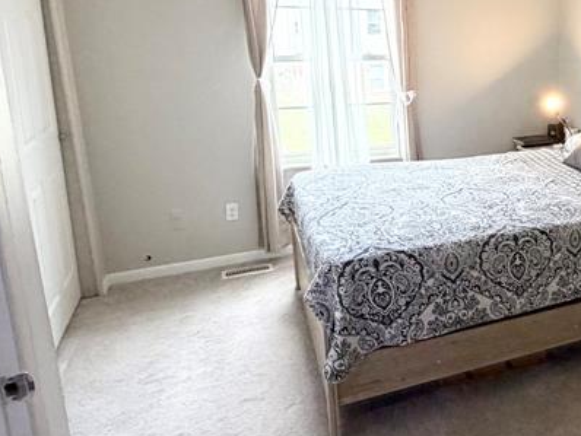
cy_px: 150
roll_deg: -1.0
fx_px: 605
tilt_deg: -12.8
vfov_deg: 39.3
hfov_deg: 43.3
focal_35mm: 36
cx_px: 594
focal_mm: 2.22
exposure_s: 1/60
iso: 400
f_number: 2.2
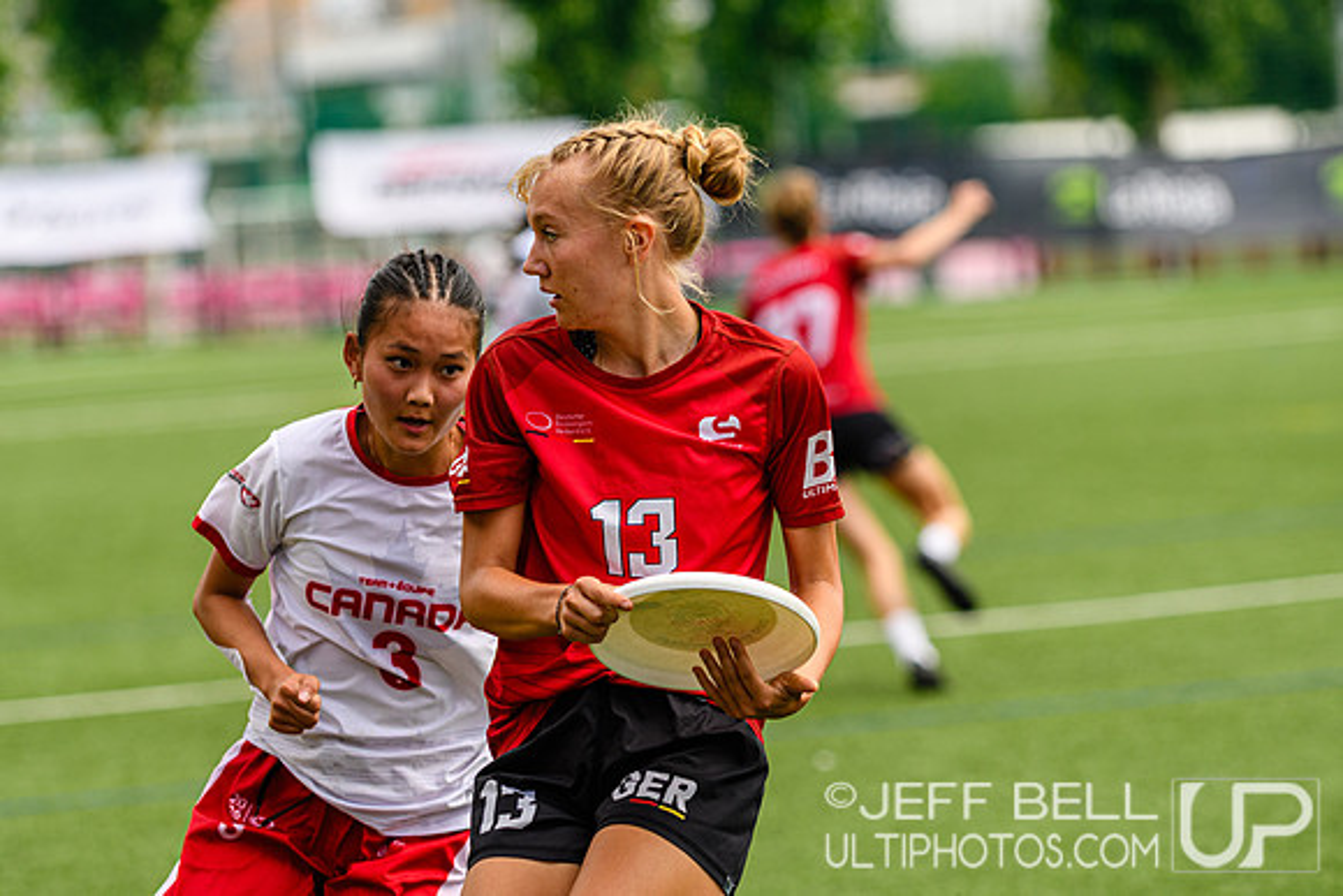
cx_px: 672
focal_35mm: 240
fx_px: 8955
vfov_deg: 5.7
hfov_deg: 8.6
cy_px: 448
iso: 125
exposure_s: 1/1250
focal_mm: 160
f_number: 3.2
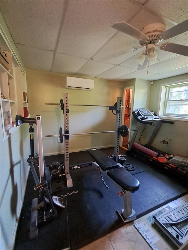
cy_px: 125
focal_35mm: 16
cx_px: 94
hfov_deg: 78.1
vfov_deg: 94.5
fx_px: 116
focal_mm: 1.64
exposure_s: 1/20
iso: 640
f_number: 2.2
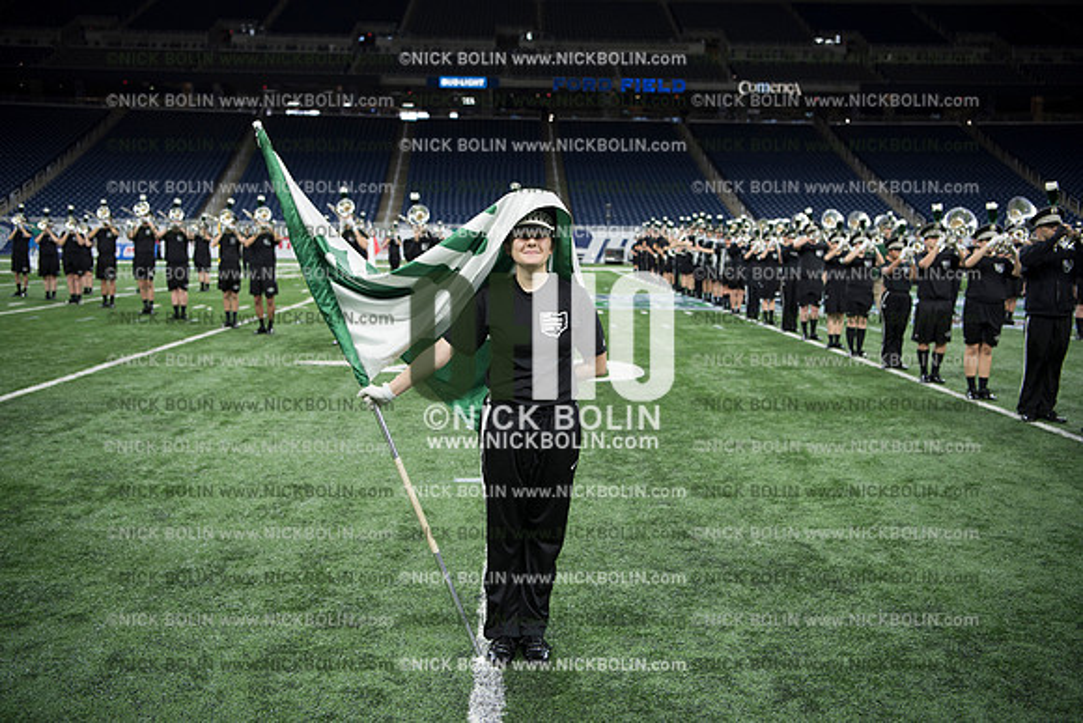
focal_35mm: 35
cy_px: 362
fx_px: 1053
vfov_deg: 37.9
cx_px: 542
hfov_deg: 54.4
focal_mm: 35
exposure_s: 1/500
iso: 800
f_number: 3.2
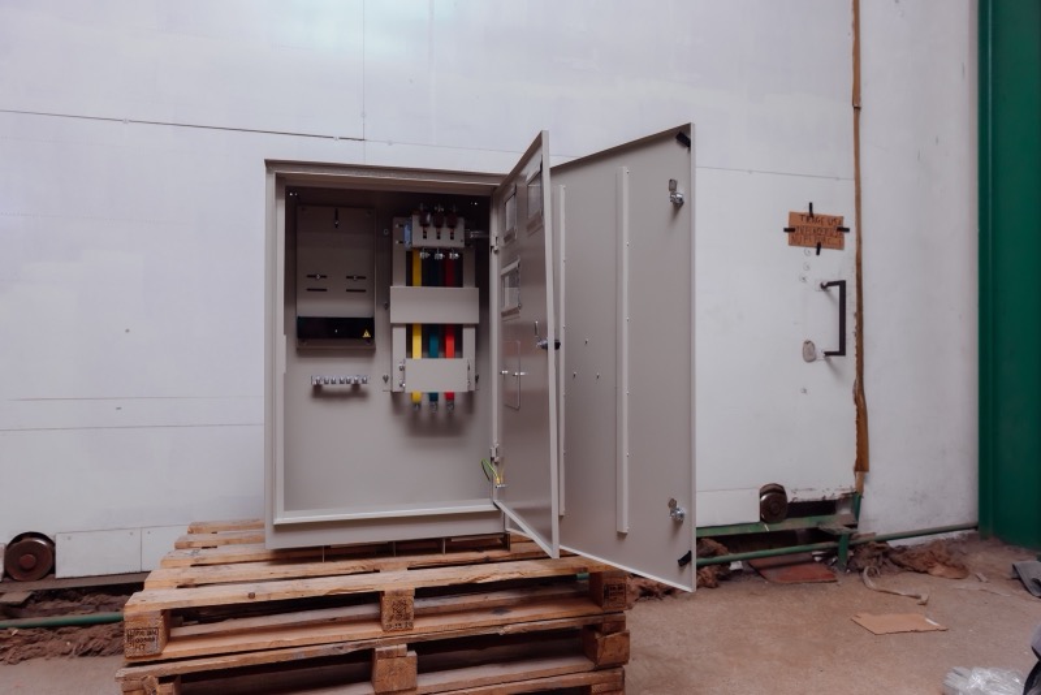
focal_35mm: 24
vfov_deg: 53.2
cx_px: 520
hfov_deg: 73.7
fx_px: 694
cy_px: 348
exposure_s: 1/160
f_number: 4
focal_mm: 24
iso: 1600
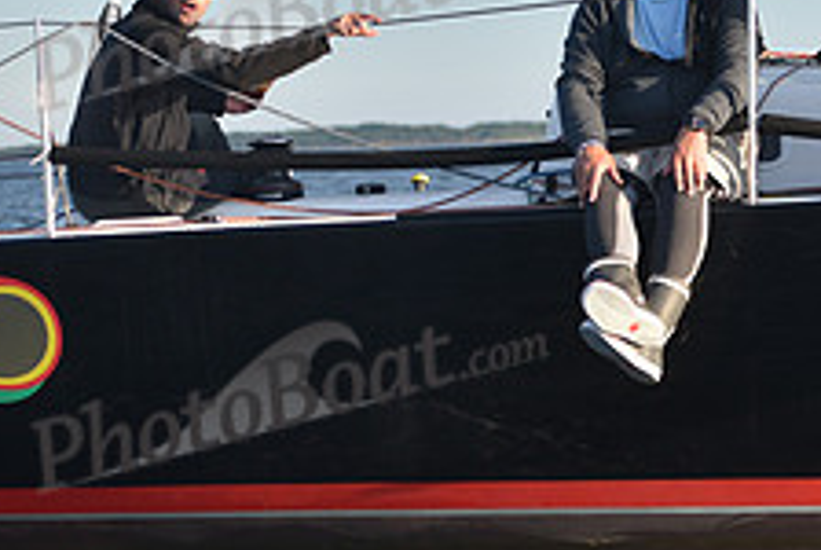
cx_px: 740
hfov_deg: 11.3
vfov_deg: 7.6
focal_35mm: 181
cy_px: 156
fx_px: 4133
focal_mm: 70
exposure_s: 1/800
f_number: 2.8
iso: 250
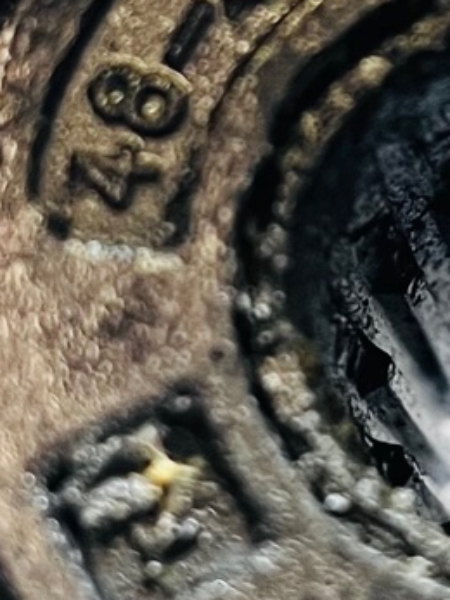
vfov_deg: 13.1
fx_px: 2619
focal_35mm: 151
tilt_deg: -44.4
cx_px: 485
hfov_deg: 9.7
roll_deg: +2.5
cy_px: 284
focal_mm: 5.1
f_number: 1.6
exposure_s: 1/60
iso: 125
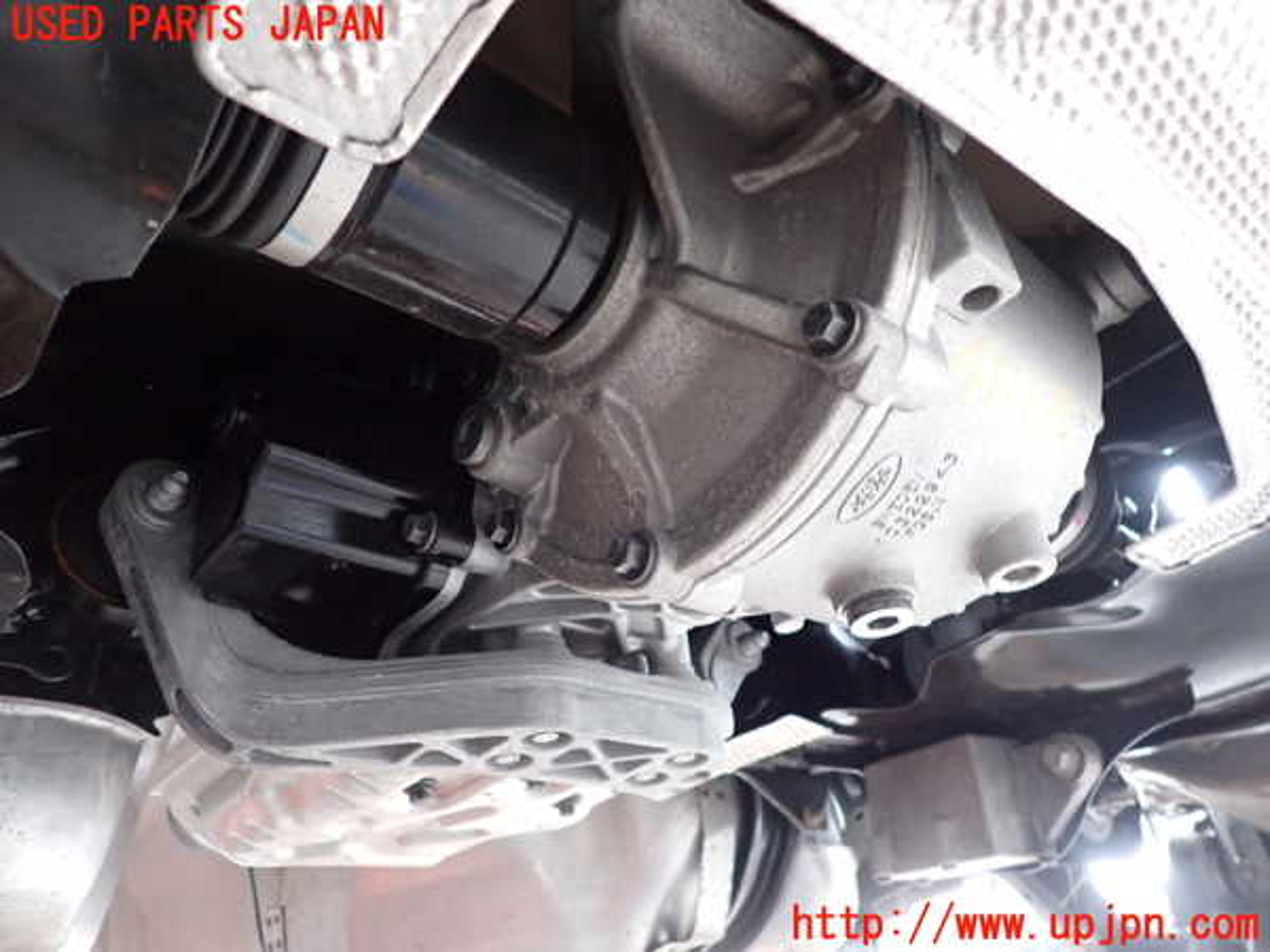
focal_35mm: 25
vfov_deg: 54.9
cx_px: 635
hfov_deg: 69.4
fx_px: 917
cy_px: 476
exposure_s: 1/30
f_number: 2
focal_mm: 4.5
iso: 400
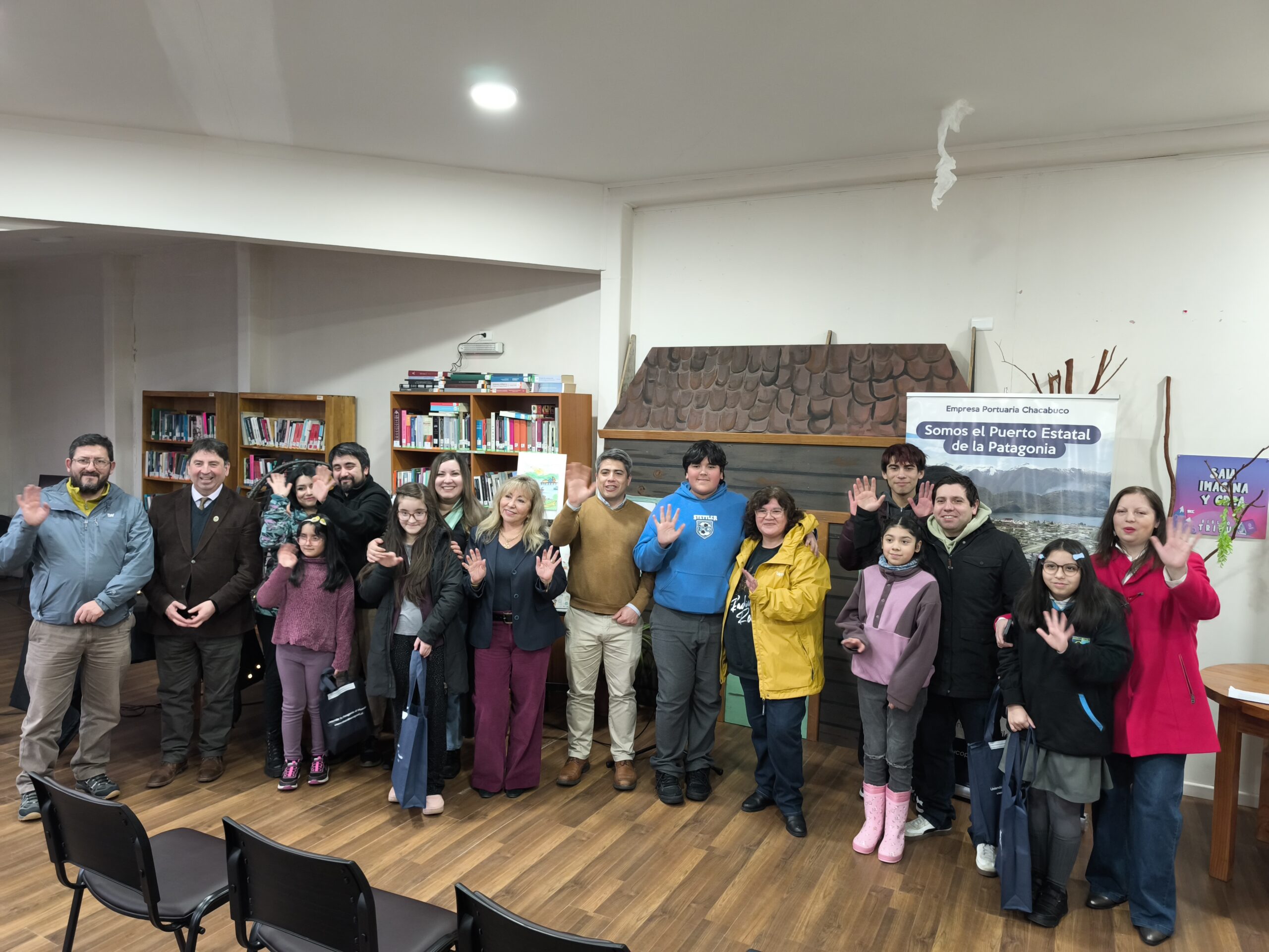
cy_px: 476
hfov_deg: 73.9
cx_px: 634
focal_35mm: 23
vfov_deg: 58.9
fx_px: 843
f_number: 1.6
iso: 800
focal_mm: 6.57
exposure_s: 1/50
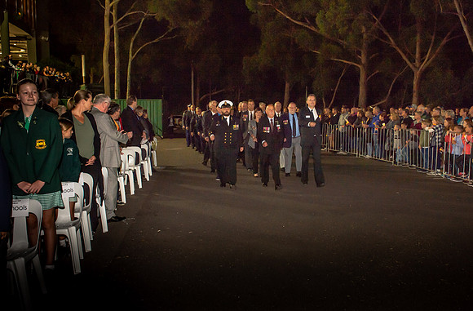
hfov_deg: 57.9
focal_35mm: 33
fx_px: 426
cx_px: 266
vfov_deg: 40.1
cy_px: 154
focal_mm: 26
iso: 800
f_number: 5.6
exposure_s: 1/60
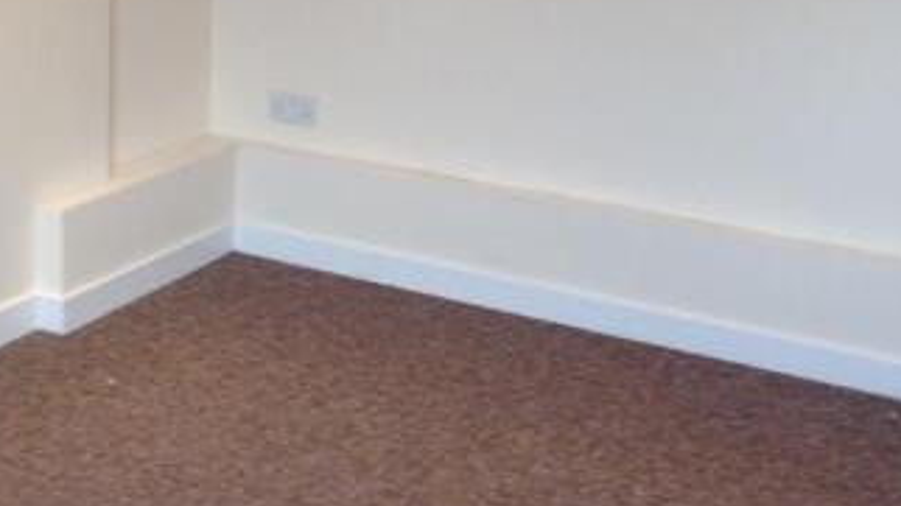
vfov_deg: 18.5
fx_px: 1553
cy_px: 166
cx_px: 298
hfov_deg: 32.1
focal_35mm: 65
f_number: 2.4
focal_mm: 4.12
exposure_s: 1/20
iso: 64
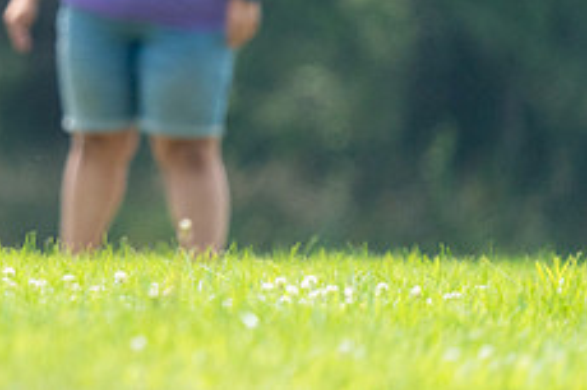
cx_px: -151
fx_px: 20790
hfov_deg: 1.6
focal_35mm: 1276
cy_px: -101
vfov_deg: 1.1
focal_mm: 506
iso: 3200
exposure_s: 1/4000
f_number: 6.3
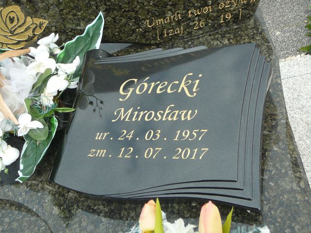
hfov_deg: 42.1
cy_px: 116
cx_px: 156
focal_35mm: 45
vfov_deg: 32.2
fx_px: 404
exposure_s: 1/500
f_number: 3.2
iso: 80
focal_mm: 6.7
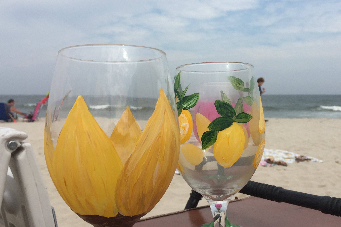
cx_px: 207
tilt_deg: -2.2
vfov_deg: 34.2
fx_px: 369
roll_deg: -1.2
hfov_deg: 49.2
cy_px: 112
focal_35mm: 39
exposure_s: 1/2326
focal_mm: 4.15
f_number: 2.2
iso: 32
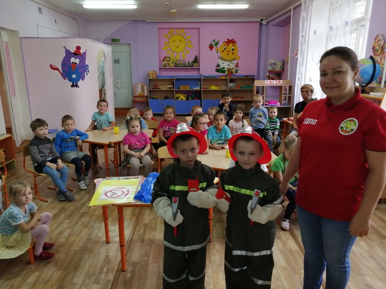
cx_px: 193
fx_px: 301
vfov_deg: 51.4
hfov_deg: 65.3
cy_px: 144
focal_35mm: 27
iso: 250
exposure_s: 1/33.3
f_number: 1.8
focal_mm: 3.88
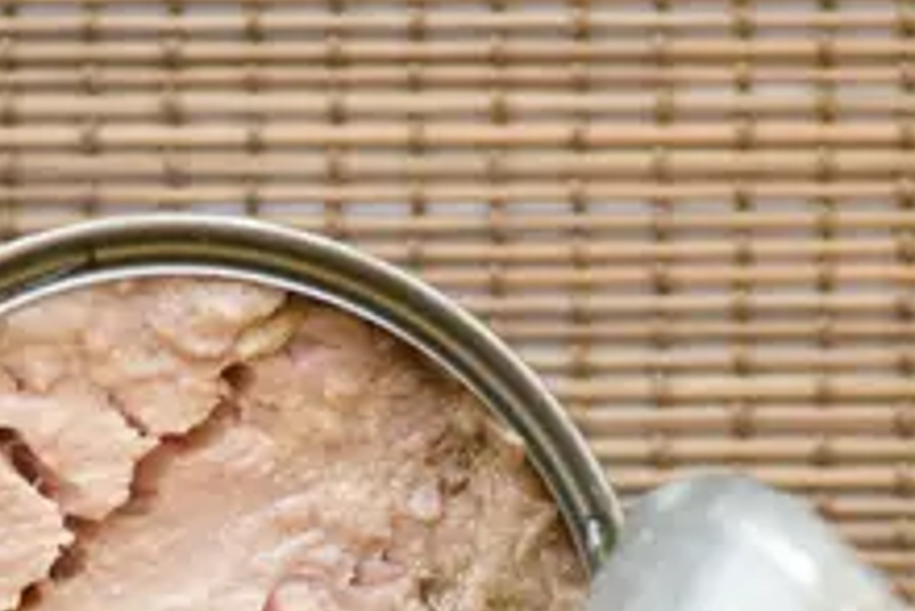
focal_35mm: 402
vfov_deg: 3.4
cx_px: 198
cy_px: 740
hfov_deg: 5.1
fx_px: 10231
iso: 200
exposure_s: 1/80
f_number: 4.5
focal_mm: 105
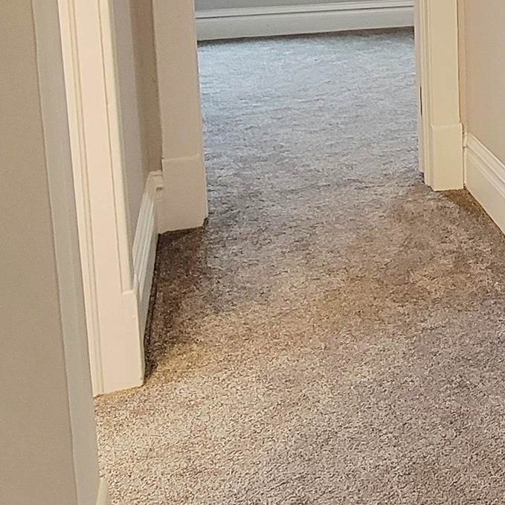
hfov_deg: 26.5
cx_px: 696
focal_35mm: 52
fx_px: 858
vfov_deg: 30.7
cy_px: 13
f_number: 2.2
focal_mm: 2.2
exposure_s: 1/60.2
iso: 160
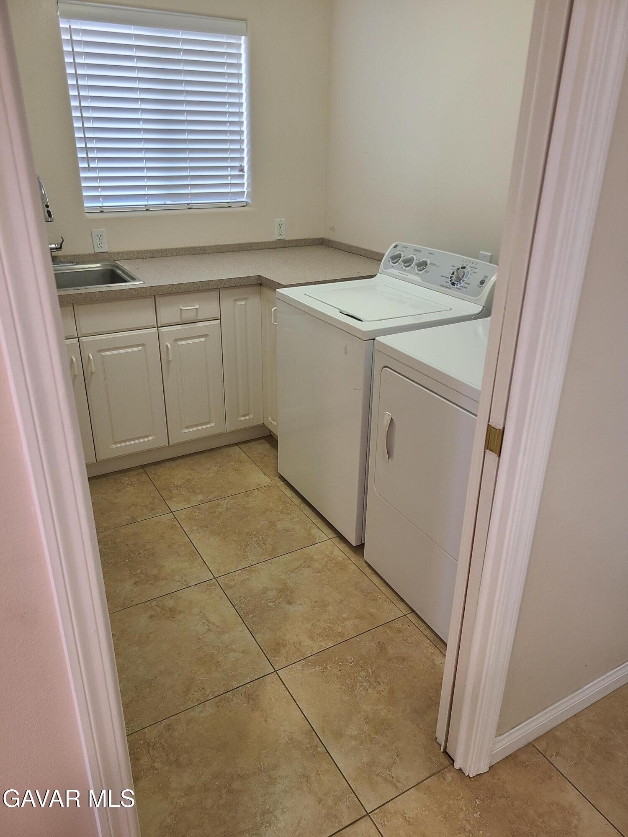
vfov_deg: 67.3
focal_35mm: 26
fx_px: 629
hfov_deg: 53.1
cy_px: 418
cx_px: 314
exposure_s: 1/60
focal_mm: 5.4
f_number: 1.8
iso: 100
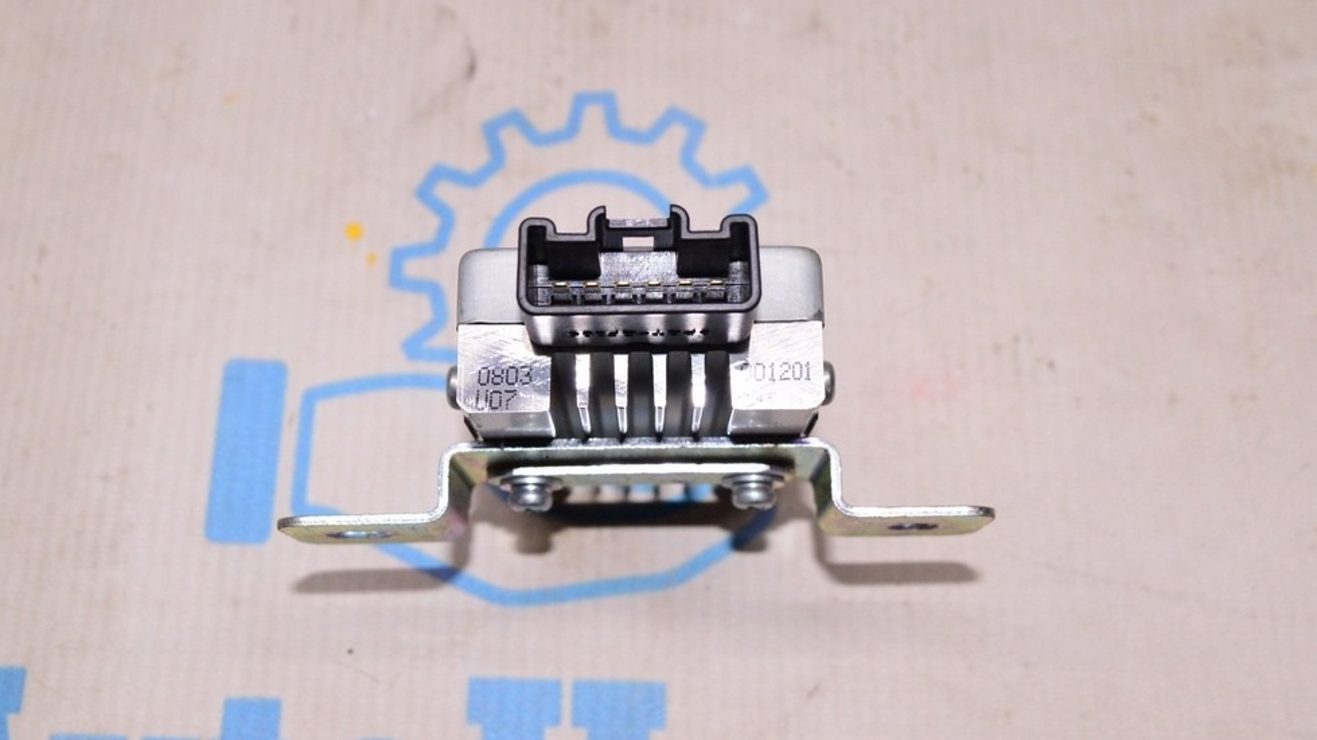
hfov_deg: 44.6
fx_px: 1606
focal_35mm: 46
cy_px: 314
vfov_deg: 25.9
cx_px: 630
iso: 1600
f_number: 8
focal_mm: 28
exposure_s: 1/200
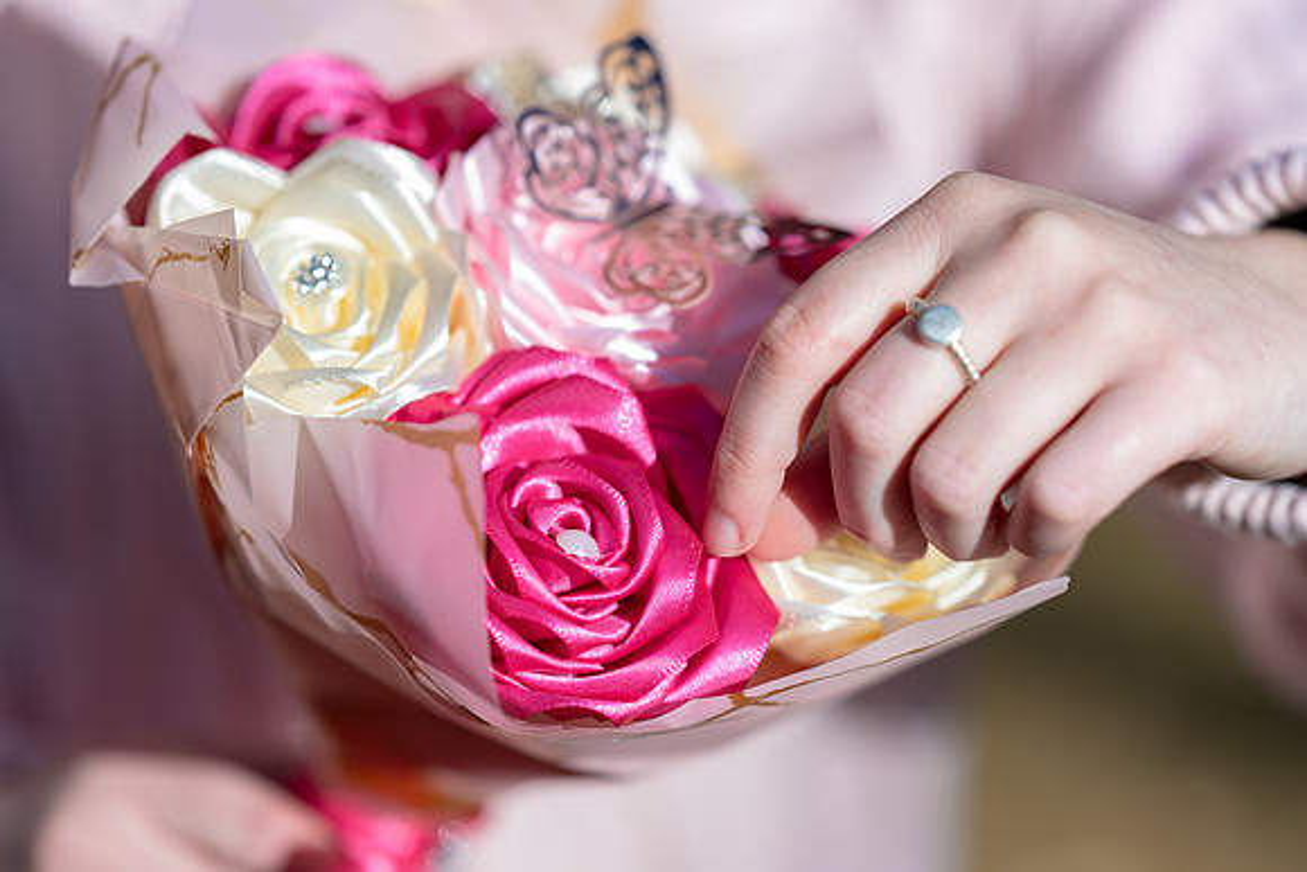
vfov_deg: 13.3
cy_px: 507
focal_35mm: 103
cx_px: 671
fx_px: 3739
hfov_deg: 19.8
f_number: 1.8
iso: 100
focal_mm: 85
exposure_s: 1/5000
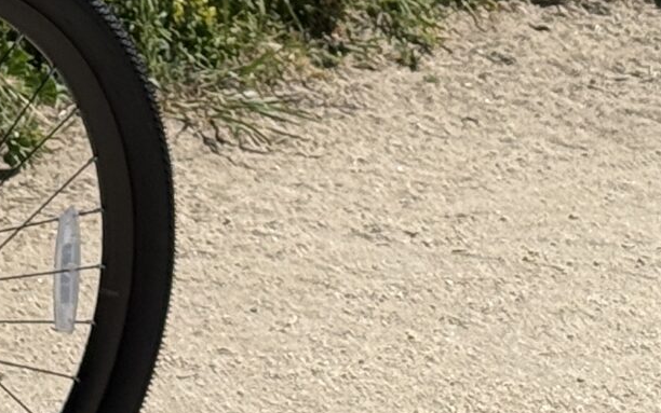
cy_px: -680
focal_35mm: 226
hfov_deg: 8.8
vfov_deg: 5.6
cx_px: -636
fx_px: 4073
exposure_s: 1/5587
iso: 64
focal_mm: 6.76
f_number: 1.78
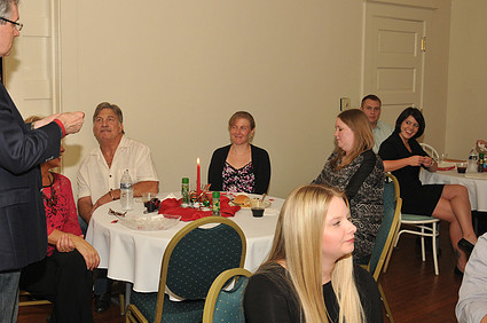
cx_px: 205
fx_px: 608
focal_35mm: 45
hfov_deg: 43.5
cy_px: 138
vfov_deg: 29.7
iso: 400
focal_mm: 22
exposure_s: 1/60
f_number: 5.6
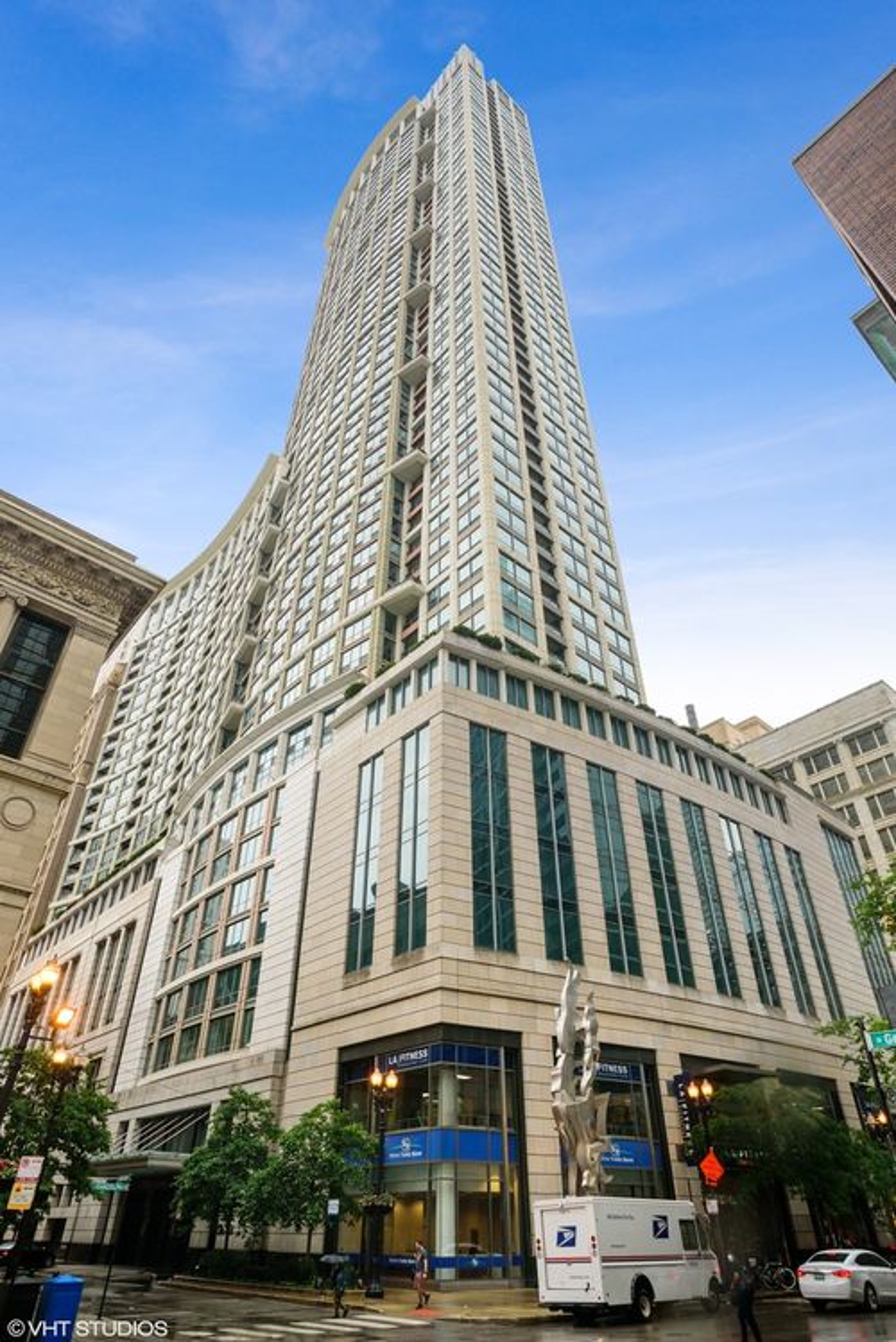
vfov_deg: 84.0
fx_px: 746
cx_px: 448
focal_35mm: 20
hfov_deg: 62.0
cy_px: 671
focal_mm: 20
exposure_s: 1/60
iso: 500
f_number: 8
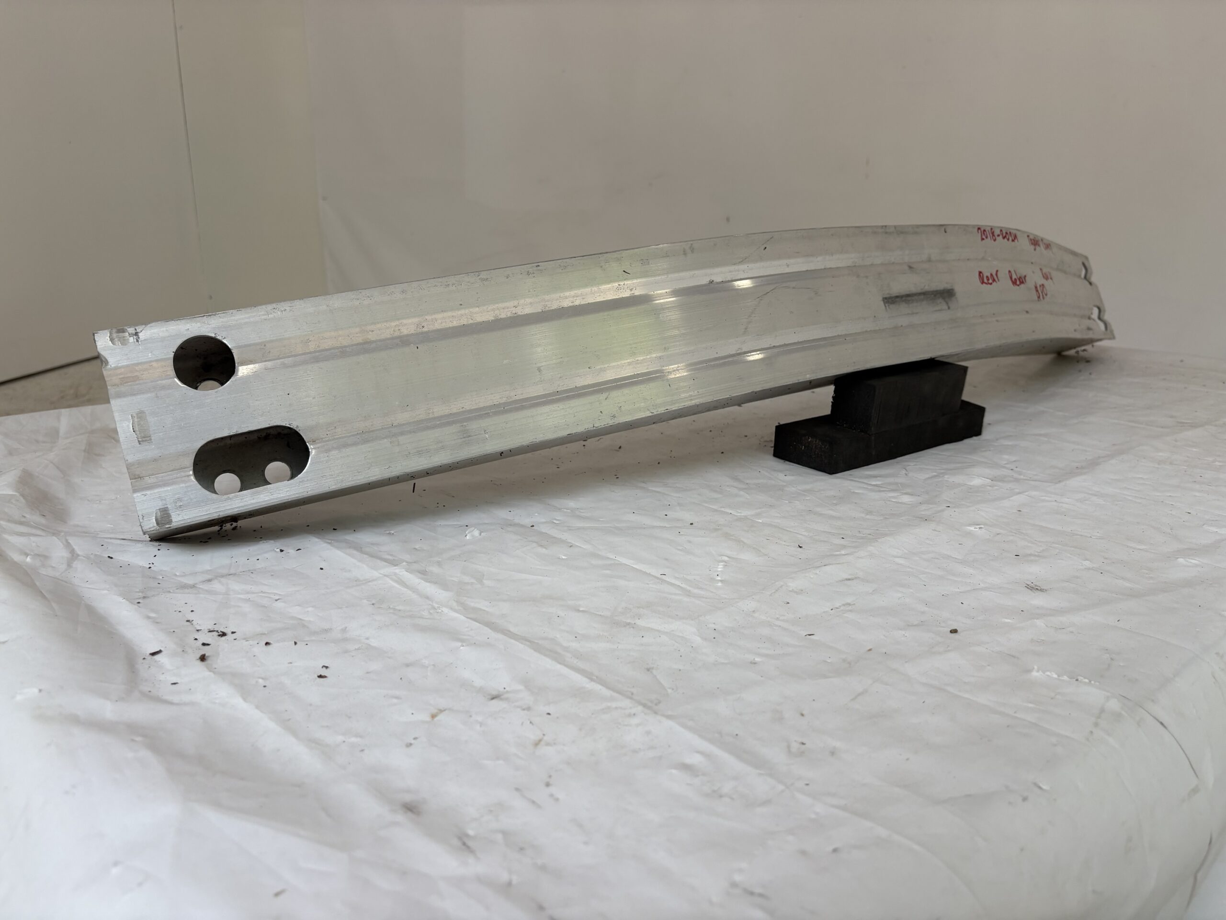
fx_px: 921
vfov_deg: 53.1
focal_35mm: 26
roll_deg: +0.3
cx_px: 613
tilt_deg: -16.0
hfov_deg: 67.3
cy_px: 460
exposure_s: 1/379
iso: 50
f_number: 1.6
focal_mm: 5.96
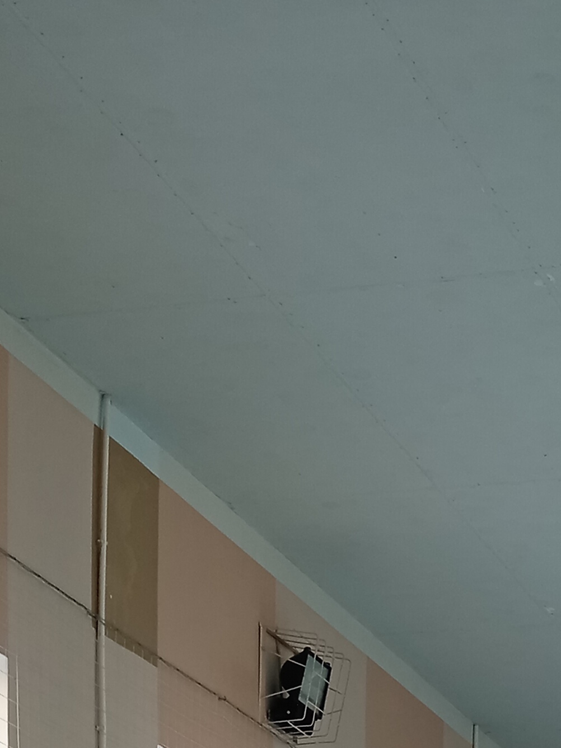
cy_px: 1543
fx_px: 2529
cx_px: 625
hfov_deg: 12.4
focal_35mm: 117
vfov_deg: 13.9
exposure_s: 1/100
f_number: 1.9
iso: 183
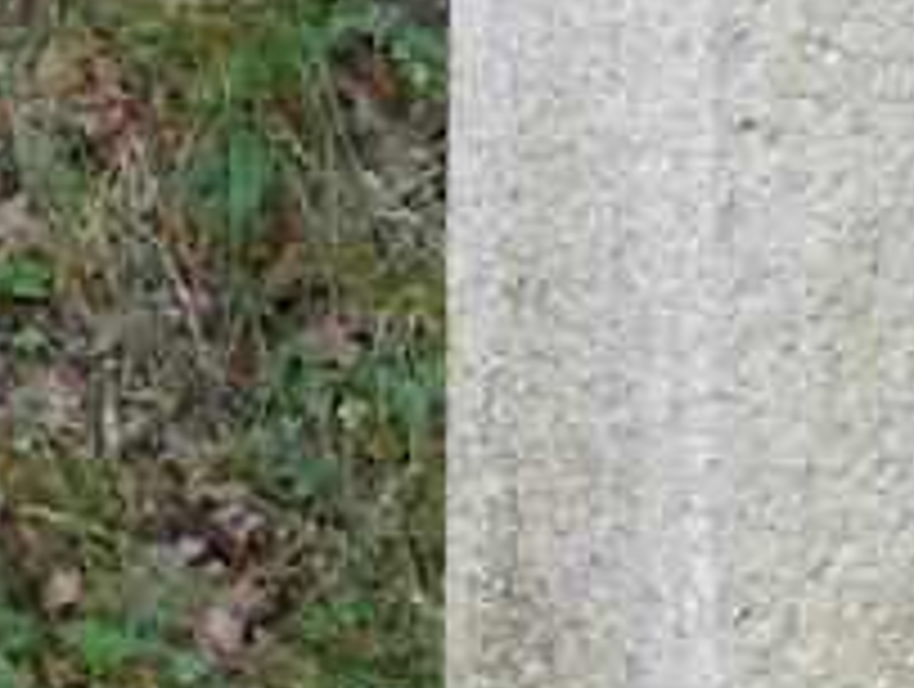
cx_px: 770
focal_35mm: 236
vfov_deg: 6.2
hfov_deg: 8.4
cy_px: -396
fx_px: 6242
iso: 400
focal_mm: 7.1
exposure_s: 1/20
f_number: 3.6
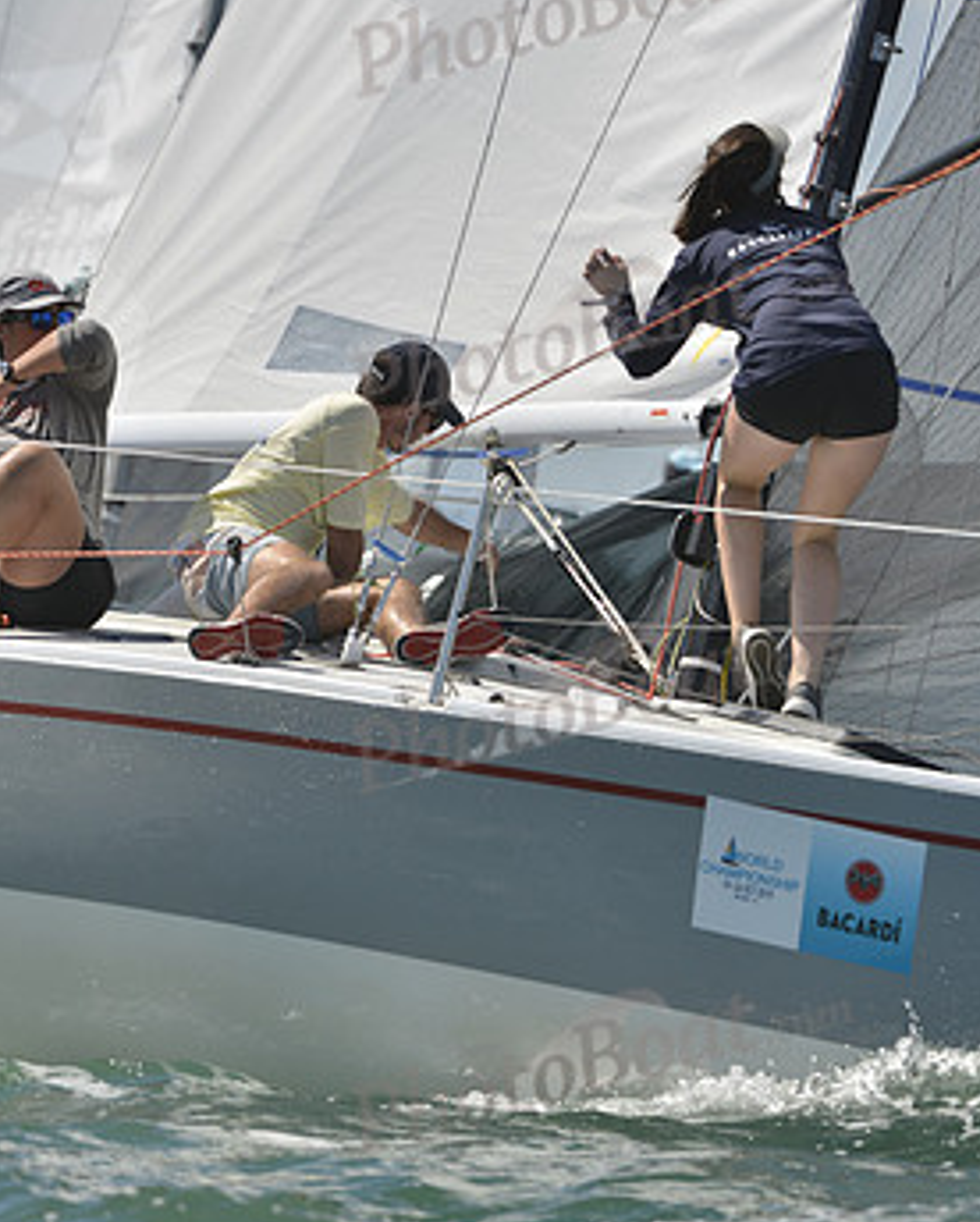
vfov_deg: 3.9
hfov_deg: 3.2
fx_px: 17734
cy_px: 567
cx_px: 170
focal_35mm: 490
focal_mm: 310
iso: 200
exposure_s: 1/1250
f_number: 7.1
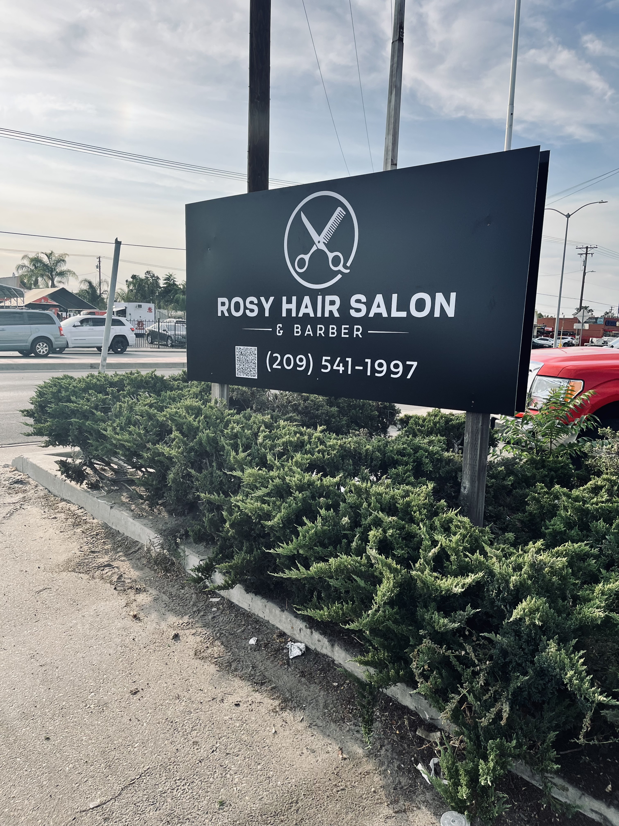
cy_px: 413
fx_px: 620
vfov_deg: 67.3
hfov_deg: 53.1
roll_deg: -2.4
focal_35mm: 26
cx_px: 310
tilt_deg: -8.9
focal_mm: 5.1
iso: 50
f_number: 1.6
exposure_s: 1/1832
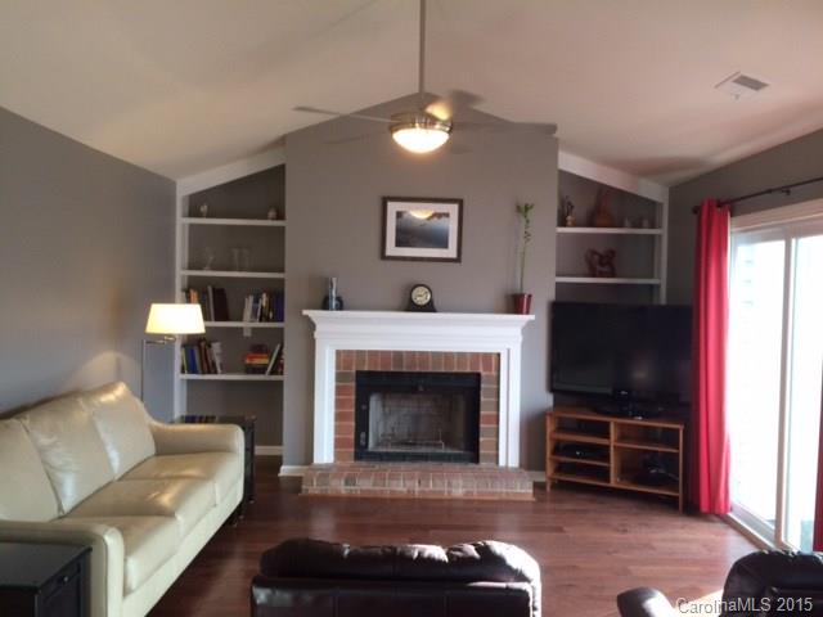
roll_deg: +1.1
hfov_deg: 61.7
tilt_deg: -2.0
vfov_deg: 48.2
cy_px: 308
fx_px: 689
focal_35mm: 29
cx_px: 412
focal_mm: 4.15
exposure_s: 1/30
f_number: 2.2
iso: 50
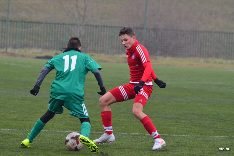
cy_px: 78
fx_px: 2165
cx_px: 118
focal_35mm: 333
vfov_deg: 4.1
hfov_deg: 6.2
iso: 1600
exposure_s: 1/640
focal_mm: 220
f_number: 6.3
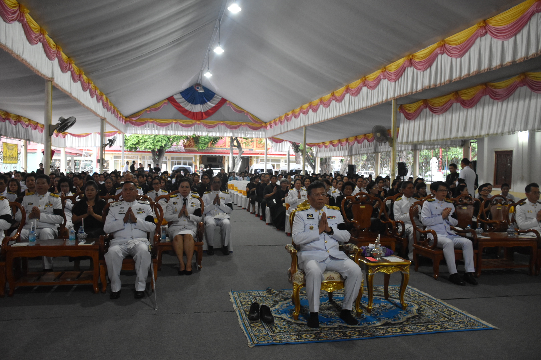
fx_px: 451
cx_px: 270
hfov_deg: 61.9
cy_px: 180
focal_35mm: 30
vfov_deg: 43.6
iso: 2500
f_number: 3.5
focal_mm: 20
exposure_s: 1/60
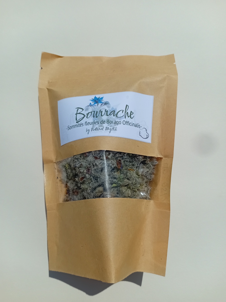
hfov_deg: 54.9
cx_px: 113
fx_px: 218
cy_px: 151
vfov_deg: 69.4
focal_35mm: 25
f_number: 1.8
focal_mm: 3.84
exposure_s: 1/2604
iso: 32
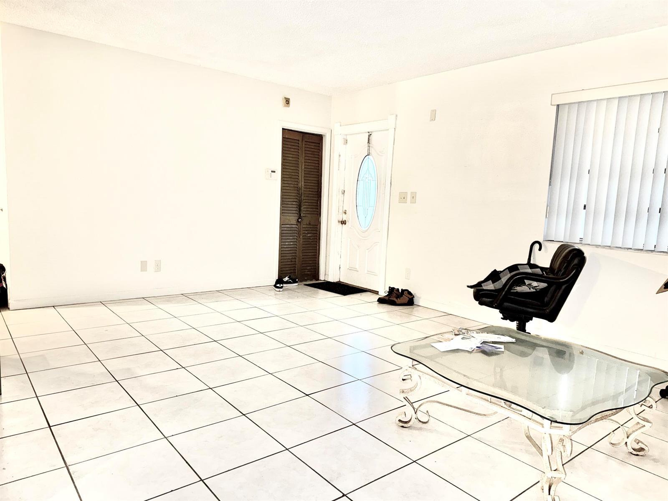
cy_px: 250
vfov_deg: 56.8
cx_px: 334
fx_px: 463
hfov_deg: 71.6
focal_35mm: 24
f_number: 1.78
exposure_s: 1/13
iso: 160
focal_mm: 6.76
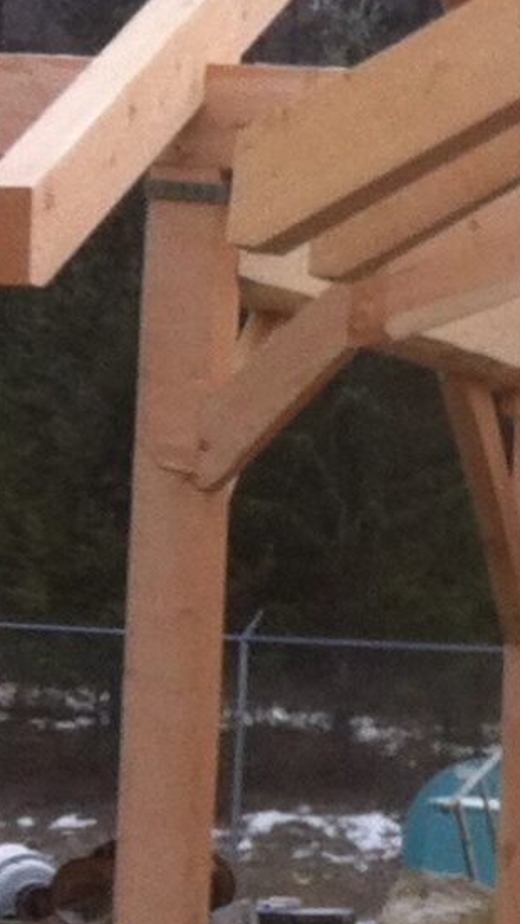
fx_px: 4338
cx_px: 1857
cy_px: 619
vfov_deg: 12.1
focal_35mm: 177
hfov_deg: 6.0
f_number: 2.8
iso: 80
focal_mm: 3.85
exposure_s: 1/181
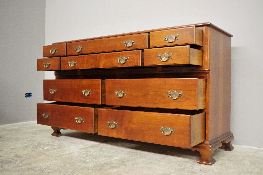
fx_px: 263
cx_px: 132
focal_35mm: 36
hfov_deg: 53.1
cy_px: 88
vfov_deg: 36.9
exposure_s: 1/60
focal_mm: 24.38
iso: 3200
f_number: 4
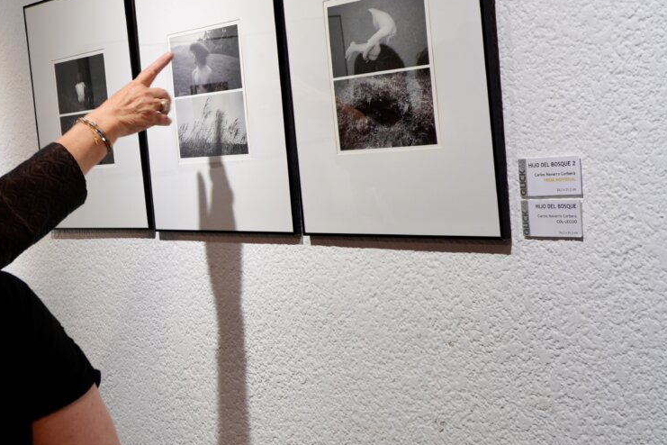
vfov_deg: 23.8
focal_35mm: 57
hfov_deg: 33.7
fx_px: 1056
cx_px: 106
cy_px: 184
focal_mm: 22
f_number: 4.5
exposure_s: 1/50
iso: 100
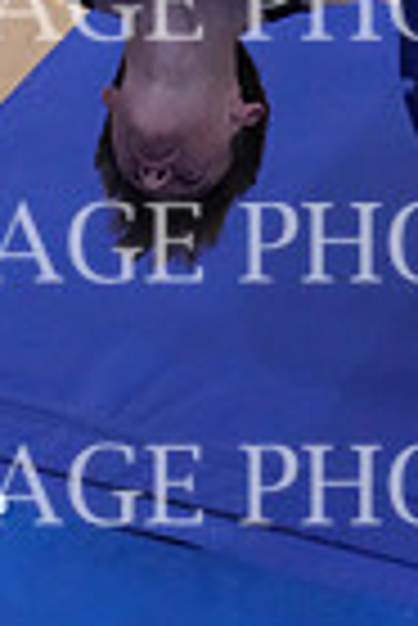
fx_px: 5854
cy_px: 122
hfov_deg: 4.1
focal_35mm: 337
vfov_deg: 6.1
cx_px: 209
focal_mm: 81
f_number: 4
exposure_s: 1/1000
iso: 10000
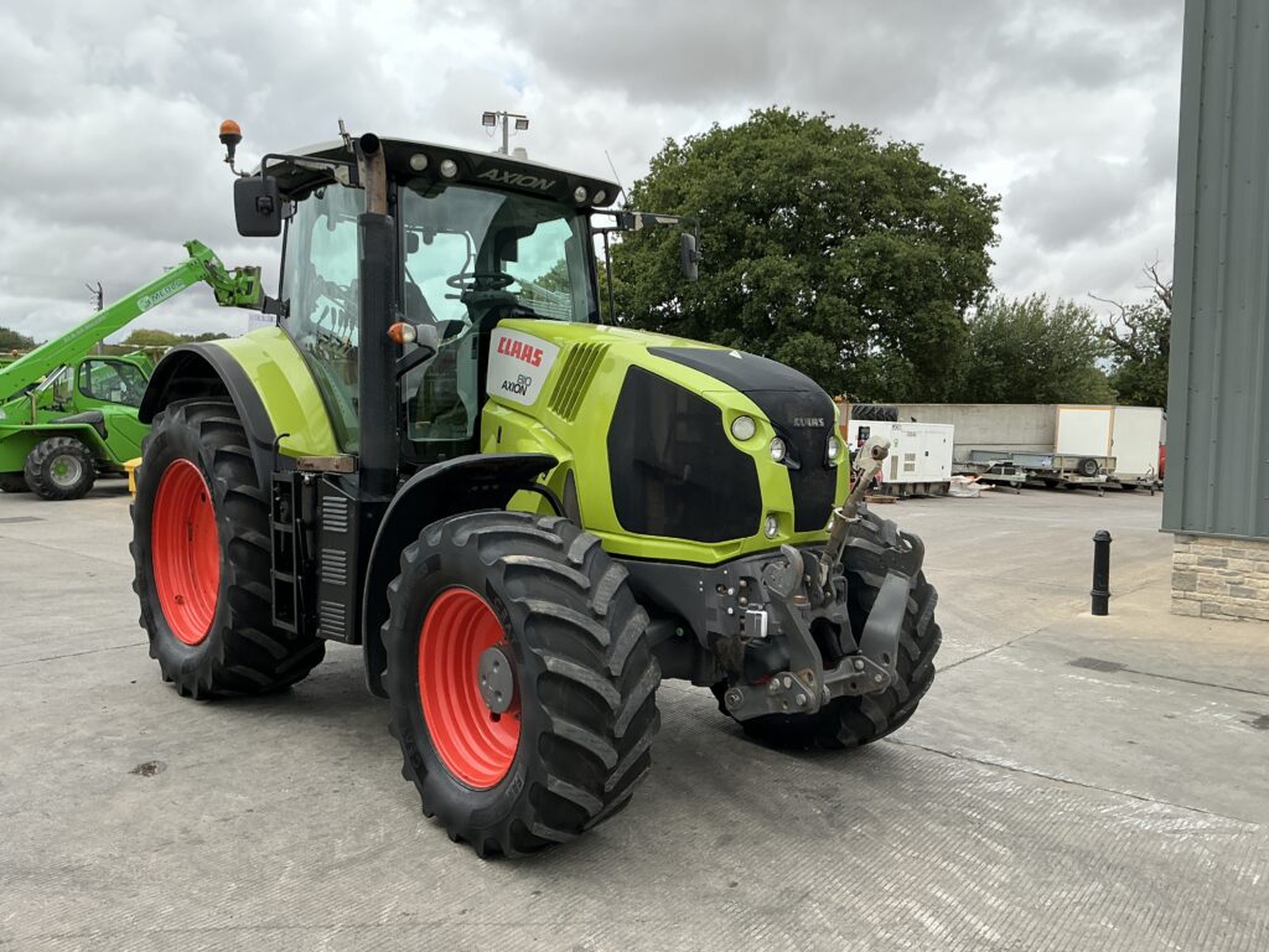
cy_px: 476
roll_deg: -2.4
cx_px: 634
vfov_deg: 49.7
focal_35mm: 28
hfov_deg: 63.4
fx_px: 1026
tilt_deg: -3.7
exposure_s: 1/1076
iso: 25
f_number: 1.8
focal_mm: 3
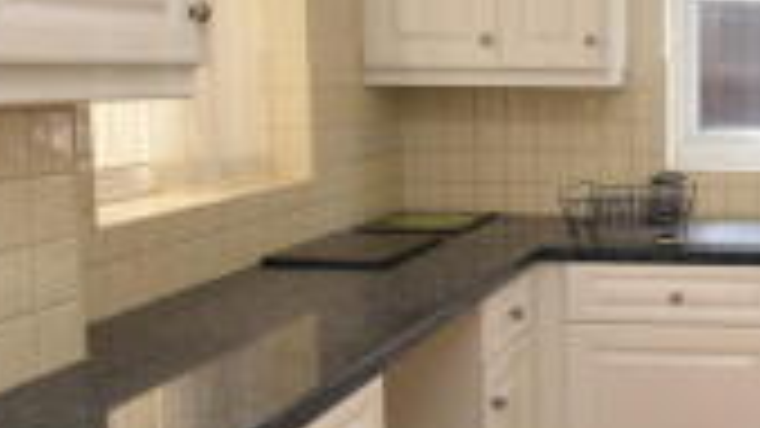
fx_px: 1022
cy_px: 164
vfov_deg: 23.6
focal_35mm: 51
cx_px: 787
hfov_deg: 36.1
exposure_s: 1/100
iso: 800
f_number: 5
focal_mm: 11.5
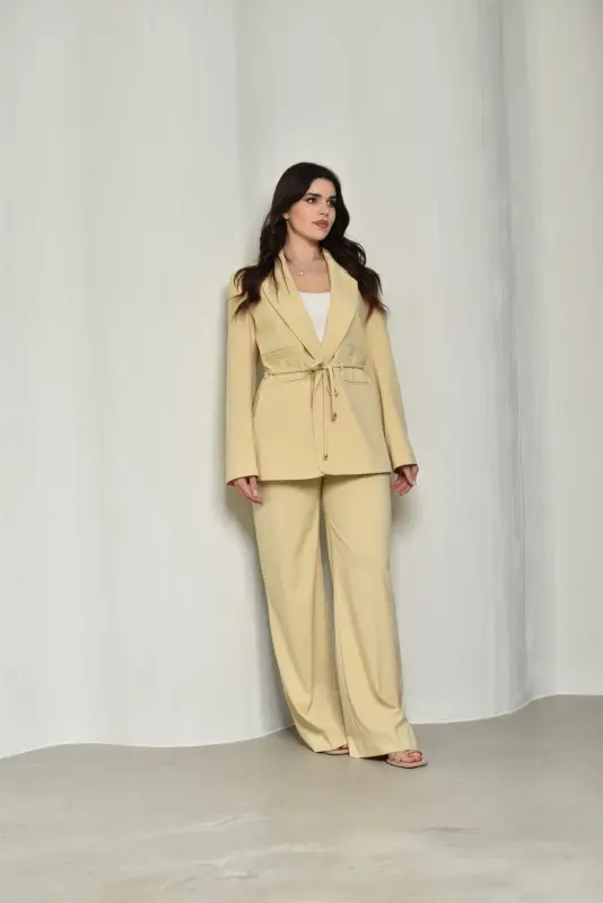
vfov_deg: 37.8
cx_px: 302
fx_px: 1318
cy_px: 452
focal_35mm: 52
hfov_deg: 25.8
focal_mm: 35
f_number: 4
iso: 100
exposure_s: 1/200
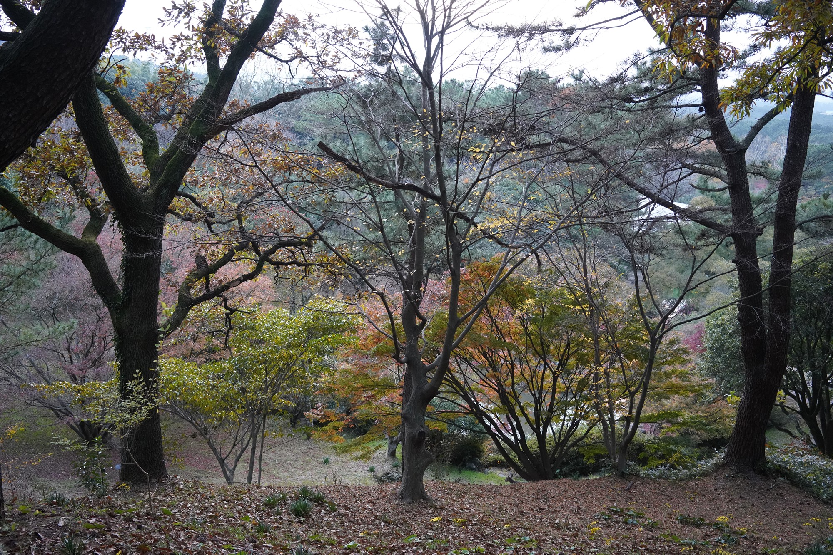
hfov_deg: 54.4
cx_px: 416
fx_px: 810
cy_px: 278
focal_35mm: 35
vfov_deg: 37.9
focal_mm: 35
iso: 3200
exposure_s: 1/100
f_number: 4.5
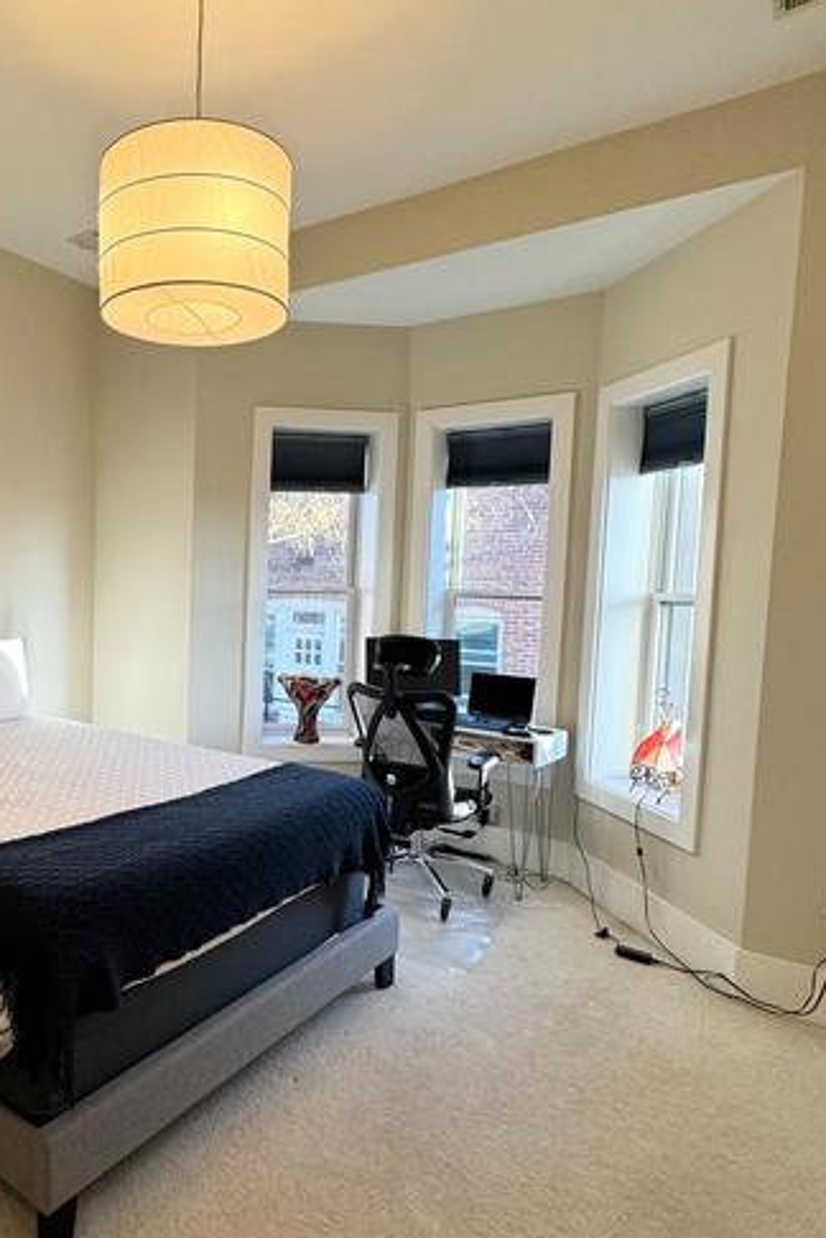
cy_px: 642
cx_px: 181
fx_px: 792
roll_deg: -0.9
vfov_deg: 76.1
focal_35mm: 23
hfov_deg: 52.1
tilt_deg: -3.9
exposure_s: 1/120
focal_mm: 2.22
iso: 160
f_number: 2.2
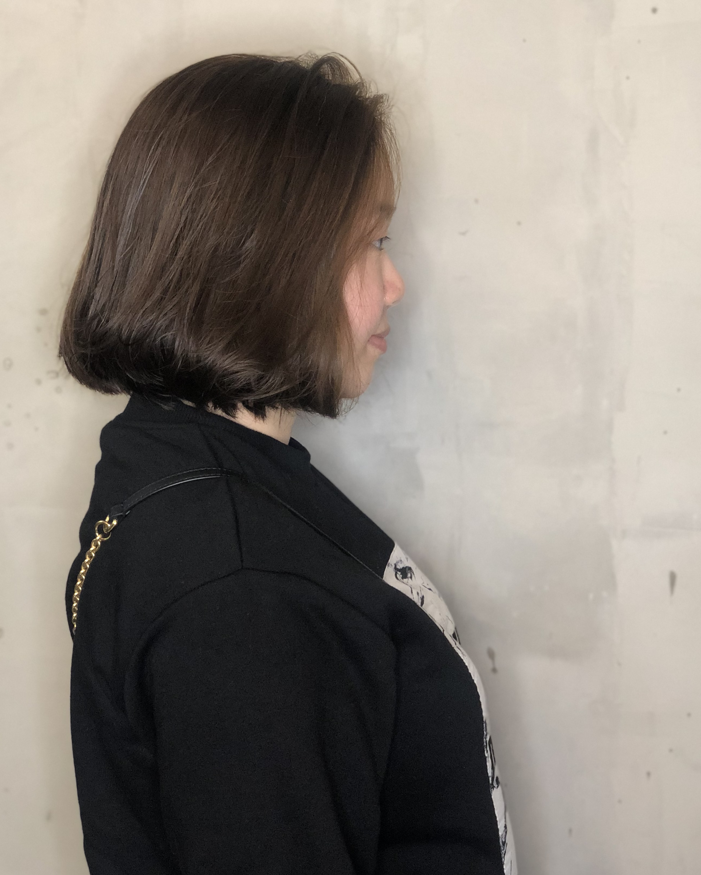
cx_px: 392
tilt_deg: -7.4
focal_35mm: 63
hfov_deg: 24.2
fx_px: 1634
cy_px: 353
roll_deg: -0.6
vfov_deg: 29.9
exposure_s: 1/33
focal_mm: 6
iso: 125
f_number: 2.4
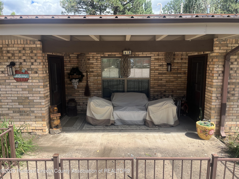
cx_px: 120
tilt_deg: -5.8
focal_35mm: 26
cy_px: 90
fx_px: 180
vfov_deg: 53.1
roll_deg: +0.5
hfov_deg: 67.3
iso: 50
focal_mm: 5.1
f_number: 1.6
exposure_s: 1/1117
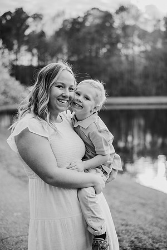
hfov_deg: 27.0
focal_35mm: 50
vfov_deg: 39.6
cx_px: 84
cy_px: 125
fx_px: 348
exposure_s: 1/640
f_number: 2.2
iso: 125
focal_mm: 50
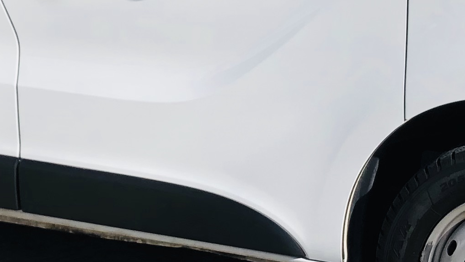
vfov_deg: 10.0
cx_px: 171
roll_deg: +0.0
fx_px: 1492
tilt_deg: -12.7
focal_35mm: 121
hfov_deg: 17.7
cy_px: 84
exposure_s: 1/1675
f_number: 1.8
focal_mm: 3.99
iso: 20
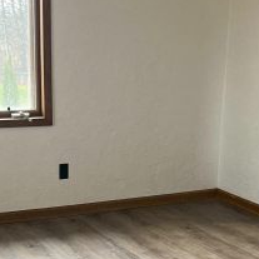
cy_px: 202
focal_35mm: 74
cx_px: 130
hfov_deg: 23.4
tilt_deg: -16.0
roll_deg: -1.3
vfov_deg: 23.1
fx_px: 626
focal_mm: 5.1
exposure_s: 1/120
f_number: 1.6
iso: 125
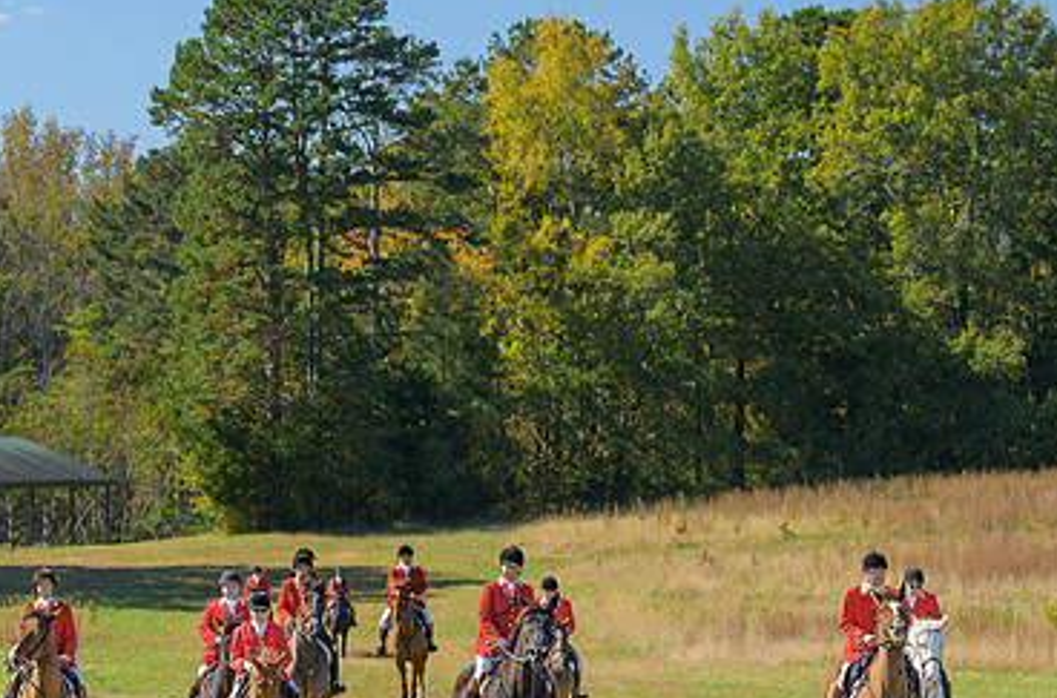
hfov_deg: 9.5
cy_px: 426
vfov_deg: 6.3
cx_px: 760
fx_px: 6352
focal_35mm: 217
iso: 200
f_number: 4
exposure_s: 1/640
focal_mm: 115
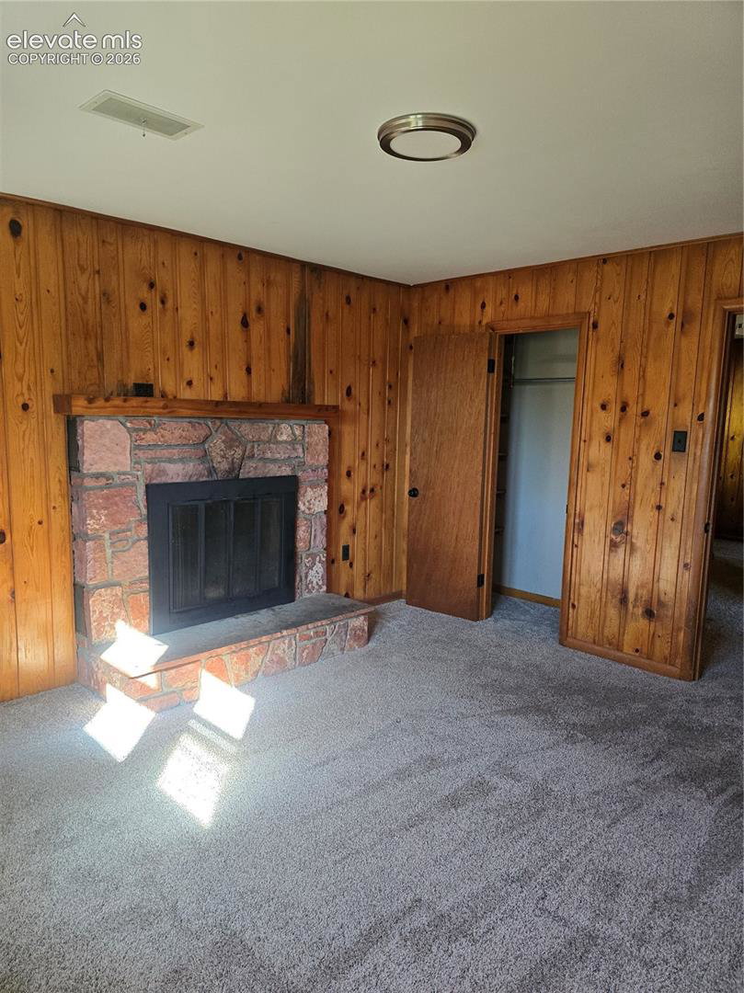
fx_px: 660
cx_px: 372
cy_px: 496
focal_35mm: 23
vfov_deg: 73.9
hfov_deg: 58.8
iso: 200
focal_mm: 6.3
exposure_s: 1/180
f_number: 1.7
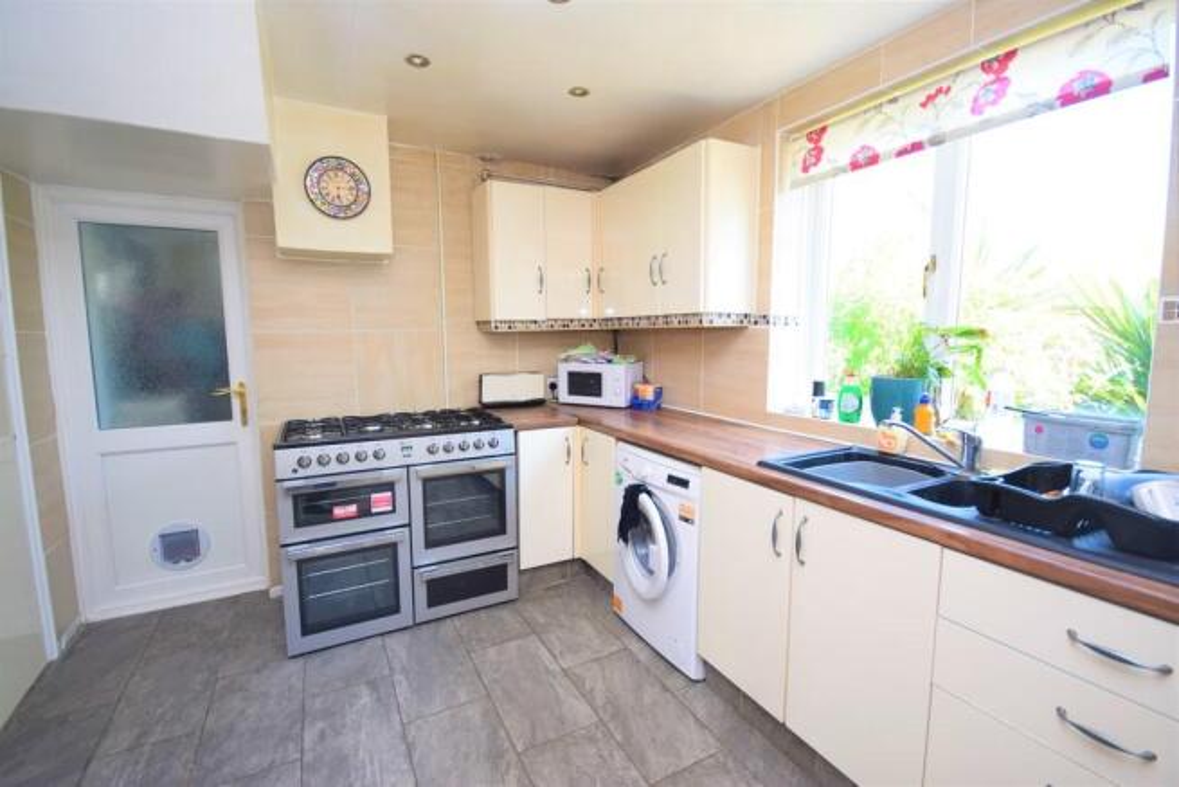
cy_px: 394
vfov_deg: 77.4
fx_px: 491
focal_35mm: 15
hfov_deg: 100.4
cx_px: 590
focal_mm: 10
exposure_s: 1/60
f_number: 4
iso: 450
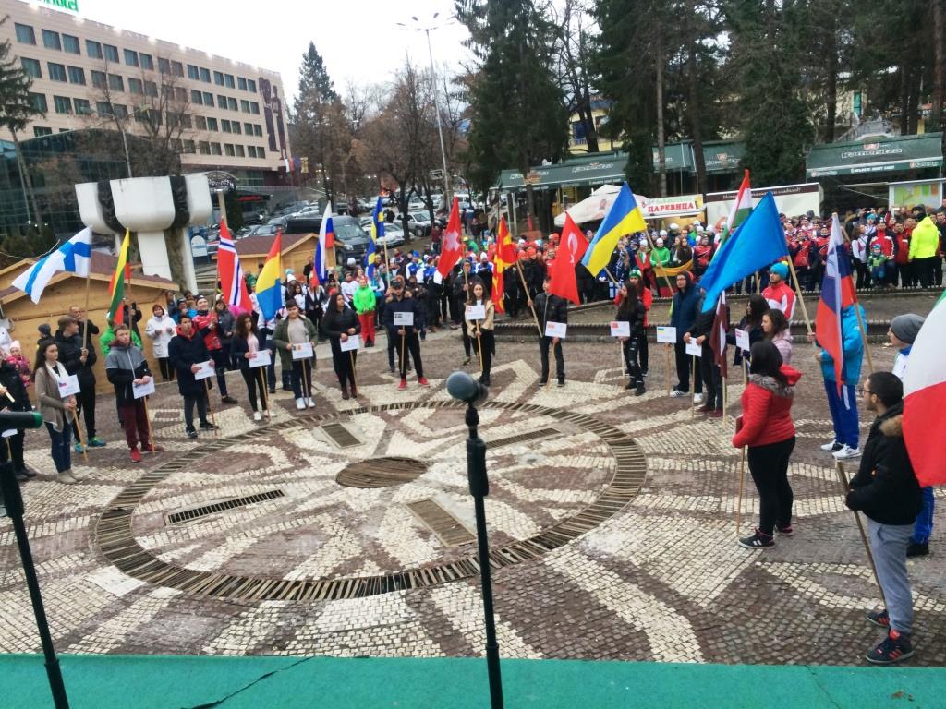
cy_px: 354
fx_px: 793
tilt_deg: -13.2
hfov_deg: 61.7
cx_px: 473
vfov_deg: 48.2
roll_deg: +5.5
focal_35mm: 29
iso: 50
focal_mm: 4.15
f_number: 2.2
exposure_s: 1/33
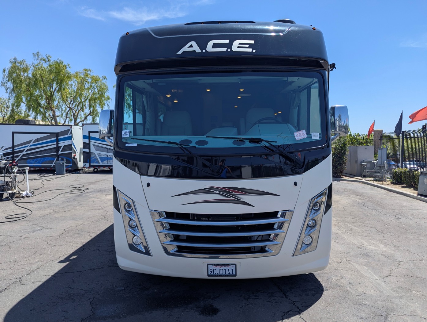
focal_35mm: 24
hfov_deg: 71.5
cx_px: 214
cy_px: 161
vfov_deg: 56.9
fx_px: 296
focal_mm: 6.81
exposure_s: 1/1887
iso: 46
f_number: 1.85
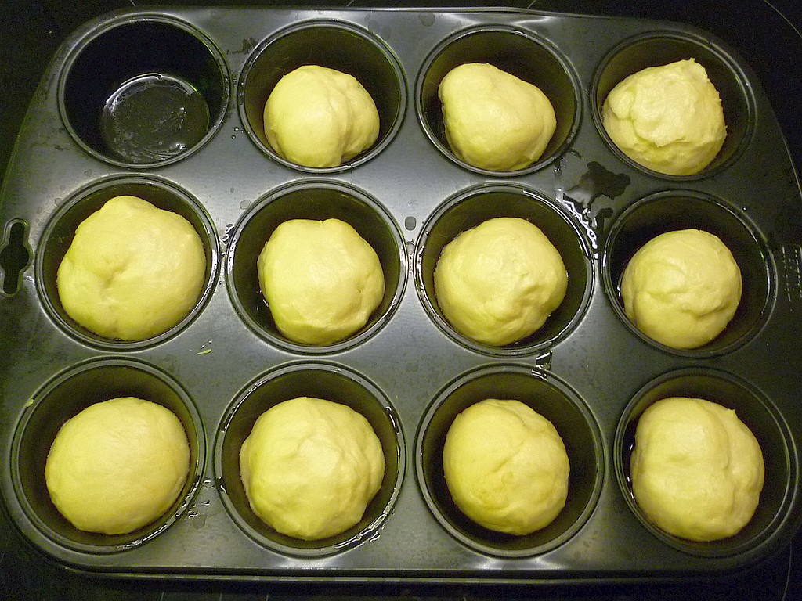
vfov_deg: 42.9
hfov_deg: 55.4
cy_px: 300
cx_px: 401
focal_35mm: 33
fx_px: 765
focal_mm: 5.5
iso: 400
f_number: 2.8
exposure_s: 1/30
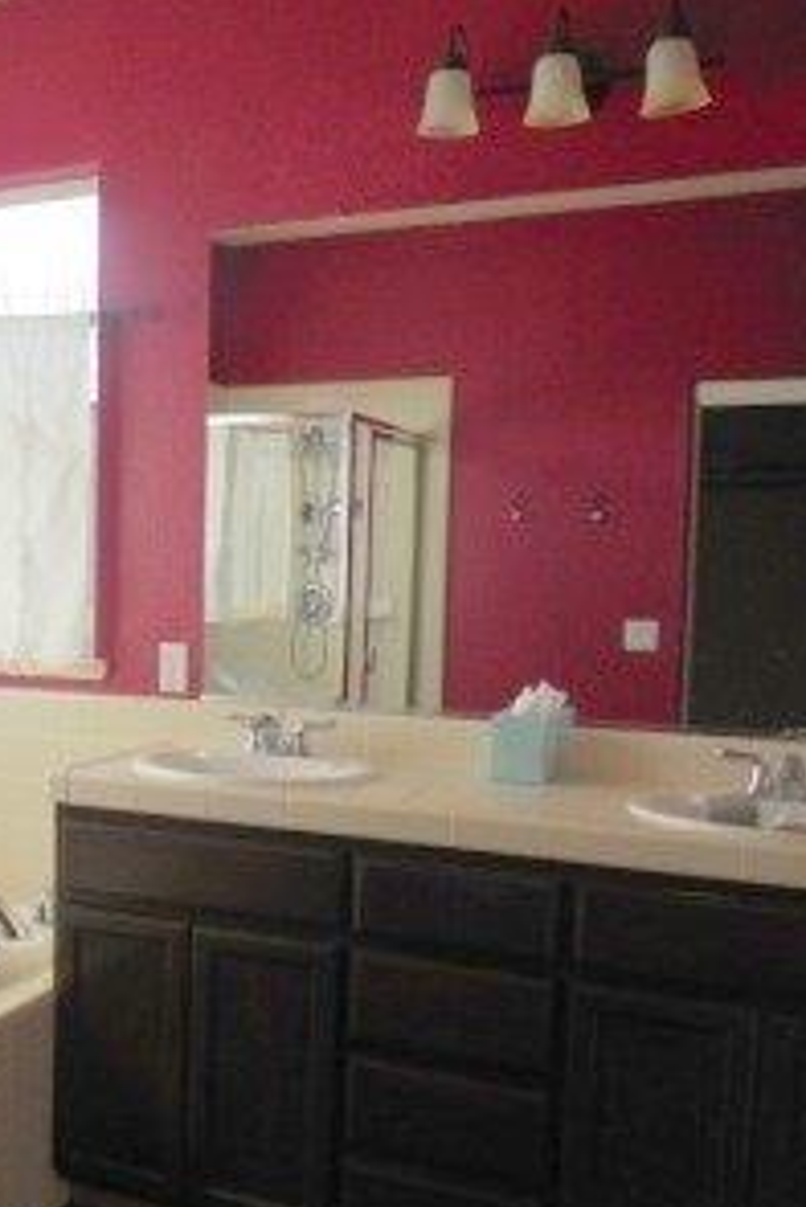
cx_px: 41
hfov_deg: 30.8
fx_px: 1375
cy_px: 679
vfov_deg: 47.3
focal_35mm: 41
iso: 125
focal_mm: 4.6
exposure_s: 1/125
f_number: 3.5
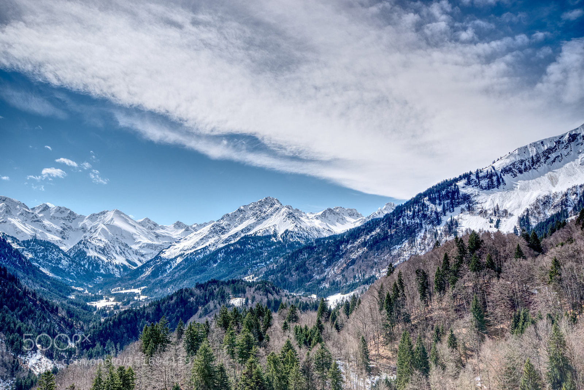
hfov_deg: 61.9
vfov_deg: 43.6
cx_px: 292
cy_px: 195
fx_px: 487
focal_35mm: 30
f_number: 11
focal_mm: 20
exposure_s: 1/160
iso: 100
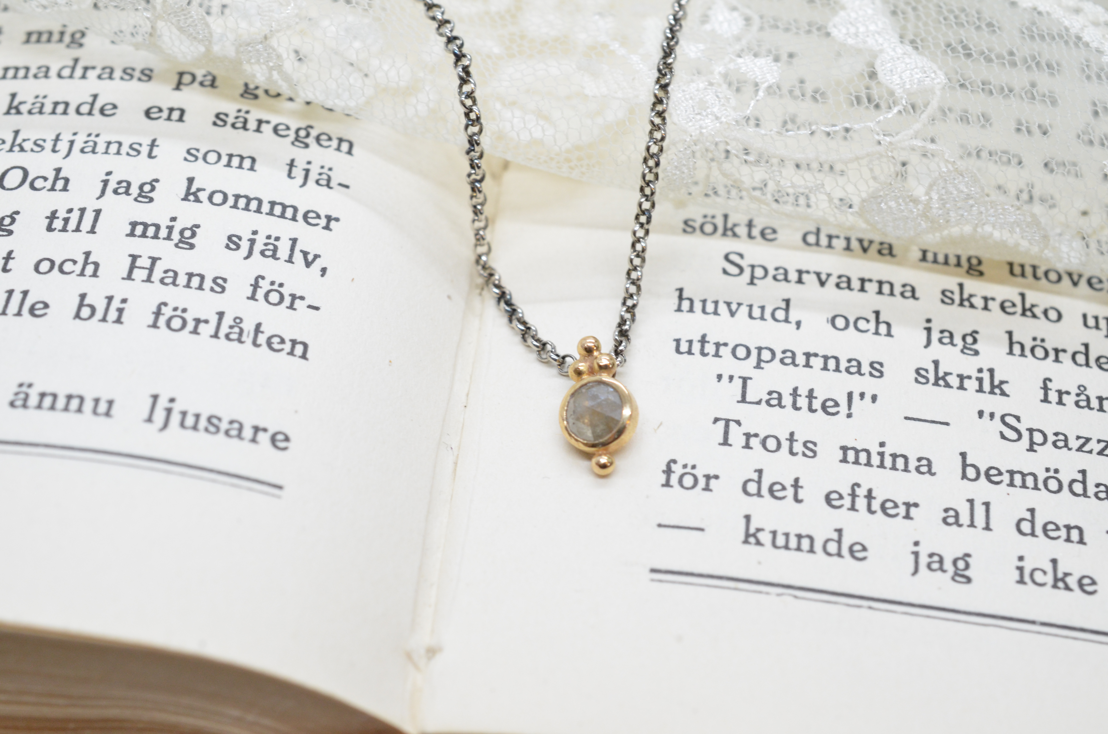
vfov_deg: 22.5
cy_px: 367
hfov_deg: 33.5
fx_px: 1843
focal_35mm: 60
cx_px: 554
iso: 1000
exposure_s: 1/125
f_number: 9
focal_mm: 40
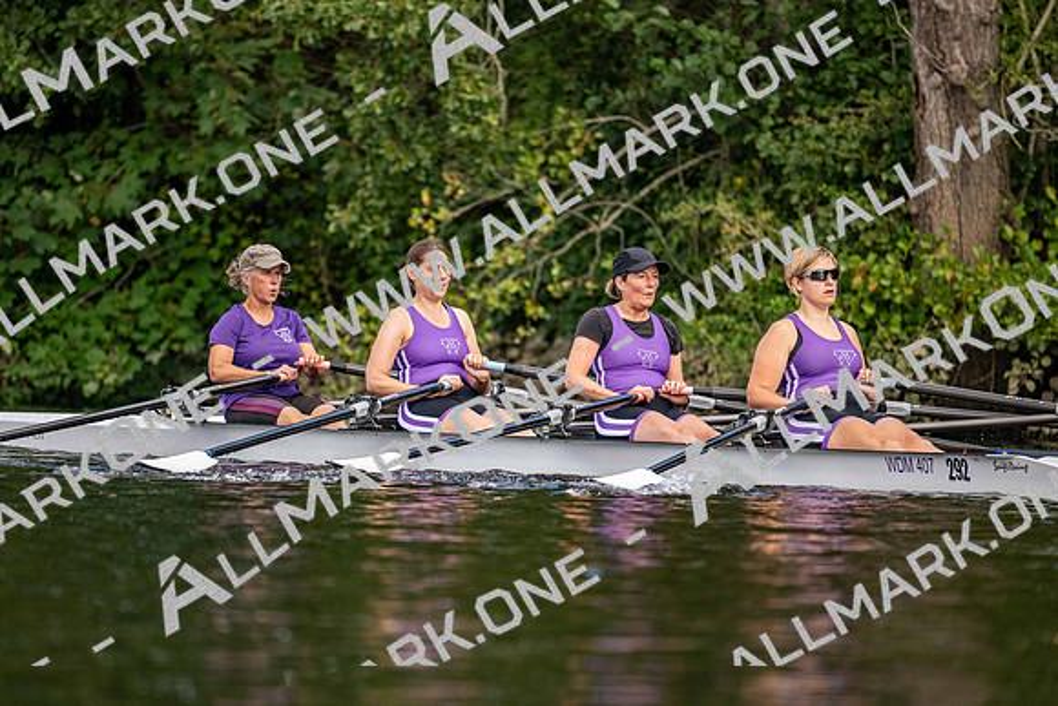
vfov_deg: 3.4
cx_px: 529
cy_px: 353
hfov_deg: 5.1
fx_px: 11764
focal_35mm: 400
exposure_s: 1/2000
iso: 900
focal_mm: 400
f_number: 4.5
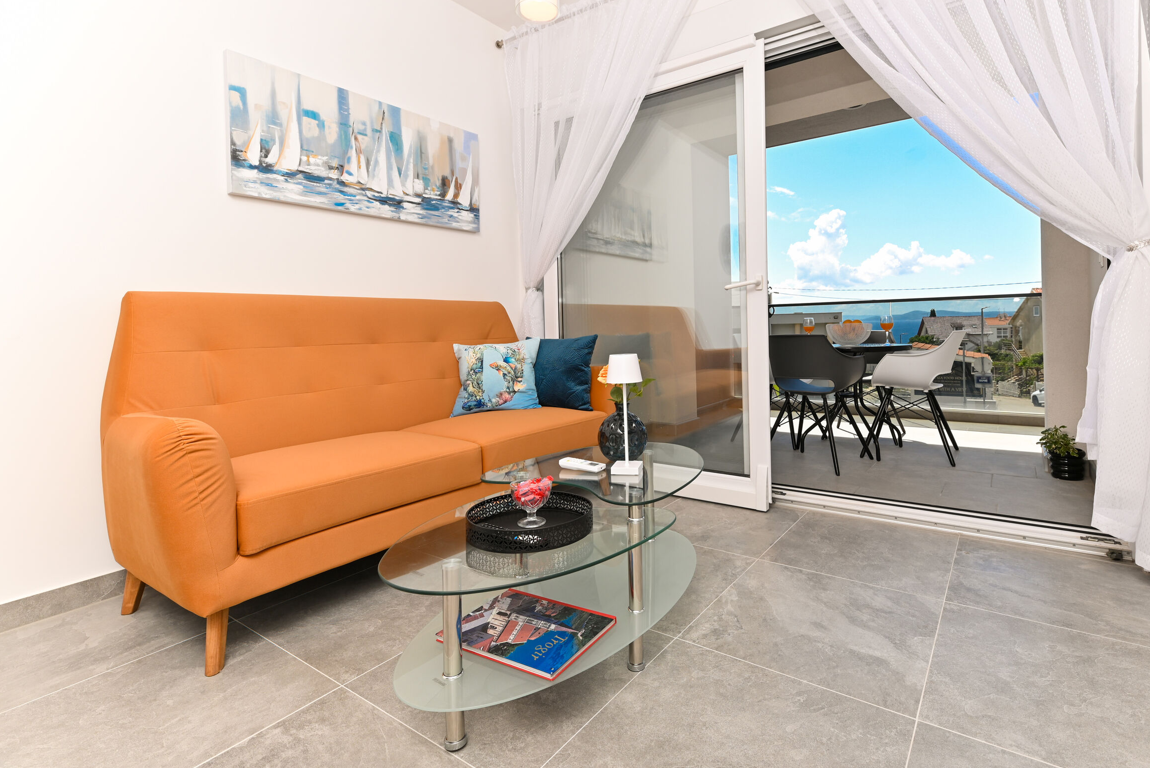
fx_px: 543
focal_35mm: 17
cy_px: 325
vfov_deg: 70.1
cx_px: 645
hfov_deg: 92.8
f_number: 8
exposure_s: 1/200
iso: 100
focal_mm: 14
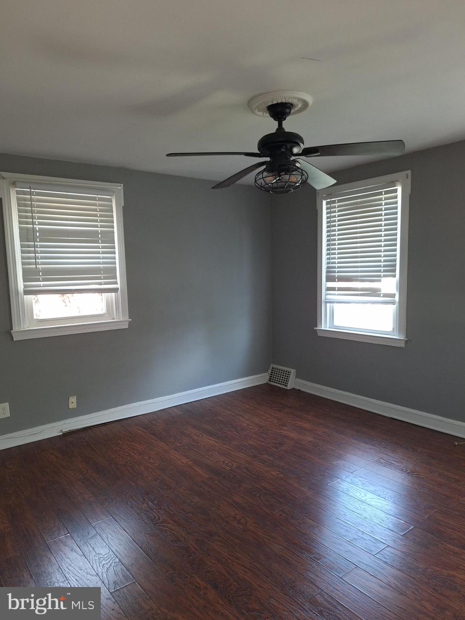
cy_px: 310
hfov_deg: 58.9
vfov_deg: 73.9
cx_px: 232
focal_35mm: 23
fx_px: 412
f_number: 1.8
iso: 25
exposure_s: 1/40
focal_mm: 5.54
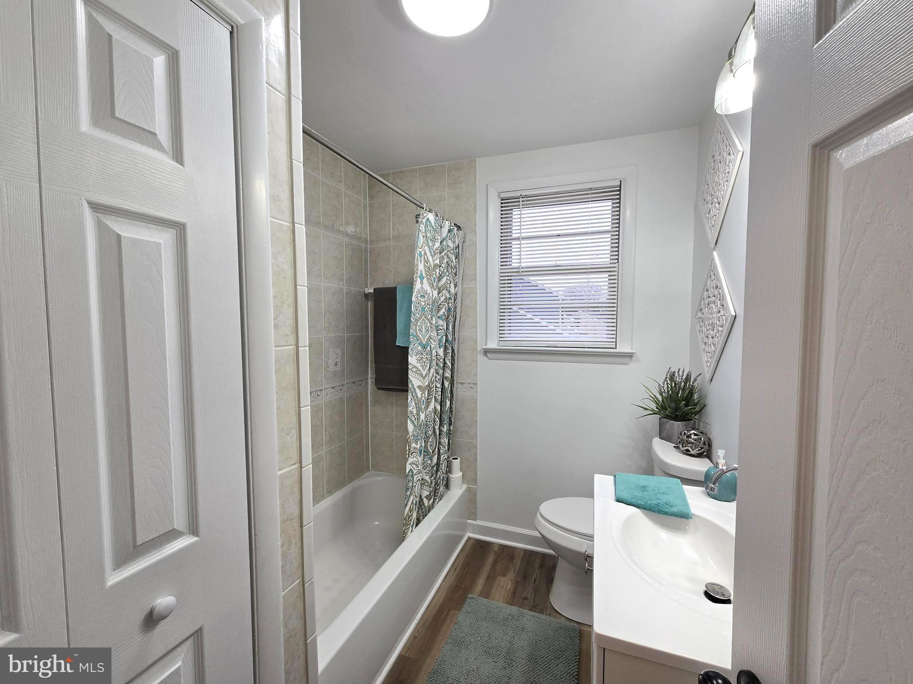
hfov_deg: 106.2
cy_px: 342
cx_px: 456
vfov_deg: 89.9
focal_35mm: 13
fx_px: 343
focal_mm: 2.2
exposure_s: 1/120
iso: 80
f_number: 2.2
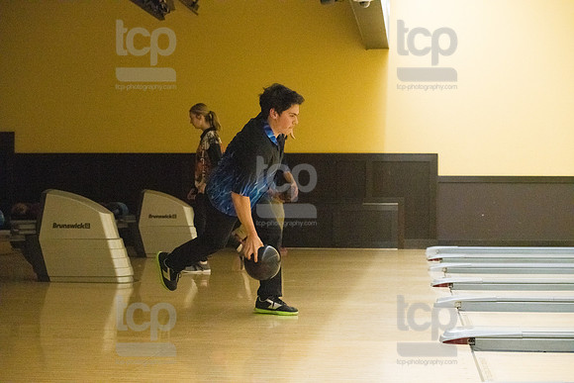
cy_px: 192
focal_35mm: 70
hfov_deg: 28.8
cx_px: 287
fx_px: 1116
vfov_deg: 19.5
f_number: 4.5
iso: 10000
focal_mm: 70
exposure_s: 1/1000
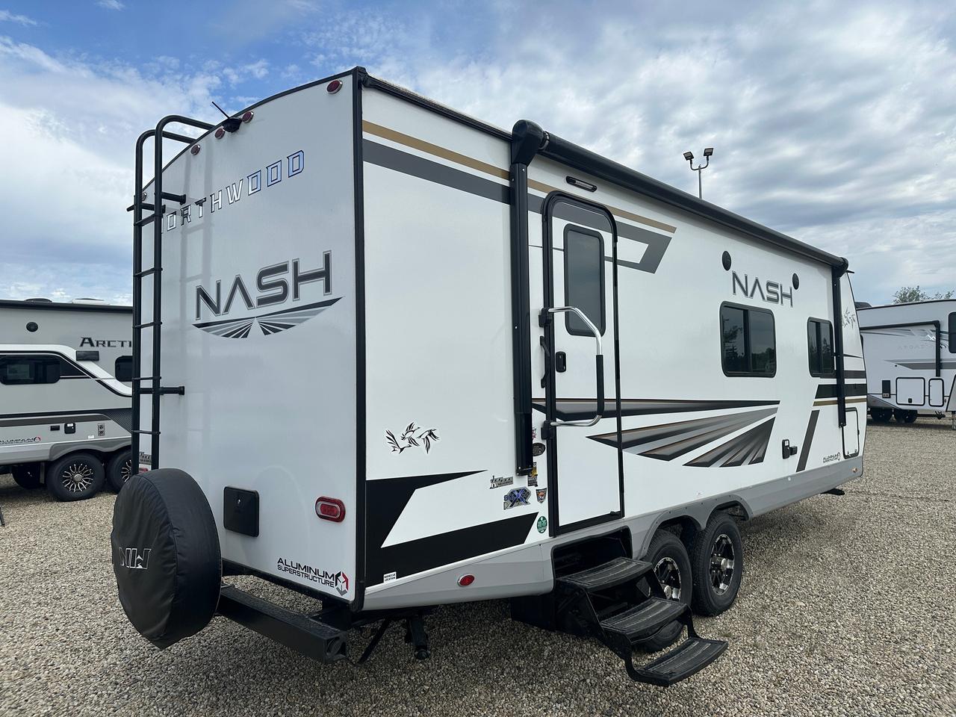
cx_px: 478
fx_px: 663
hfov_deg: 71.6
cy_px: 358
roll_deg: +1.8
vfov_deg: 56.8
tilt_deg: +1.8
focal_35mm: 24
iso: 80
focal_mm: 6.86
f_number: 1.78
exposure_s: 1/6211
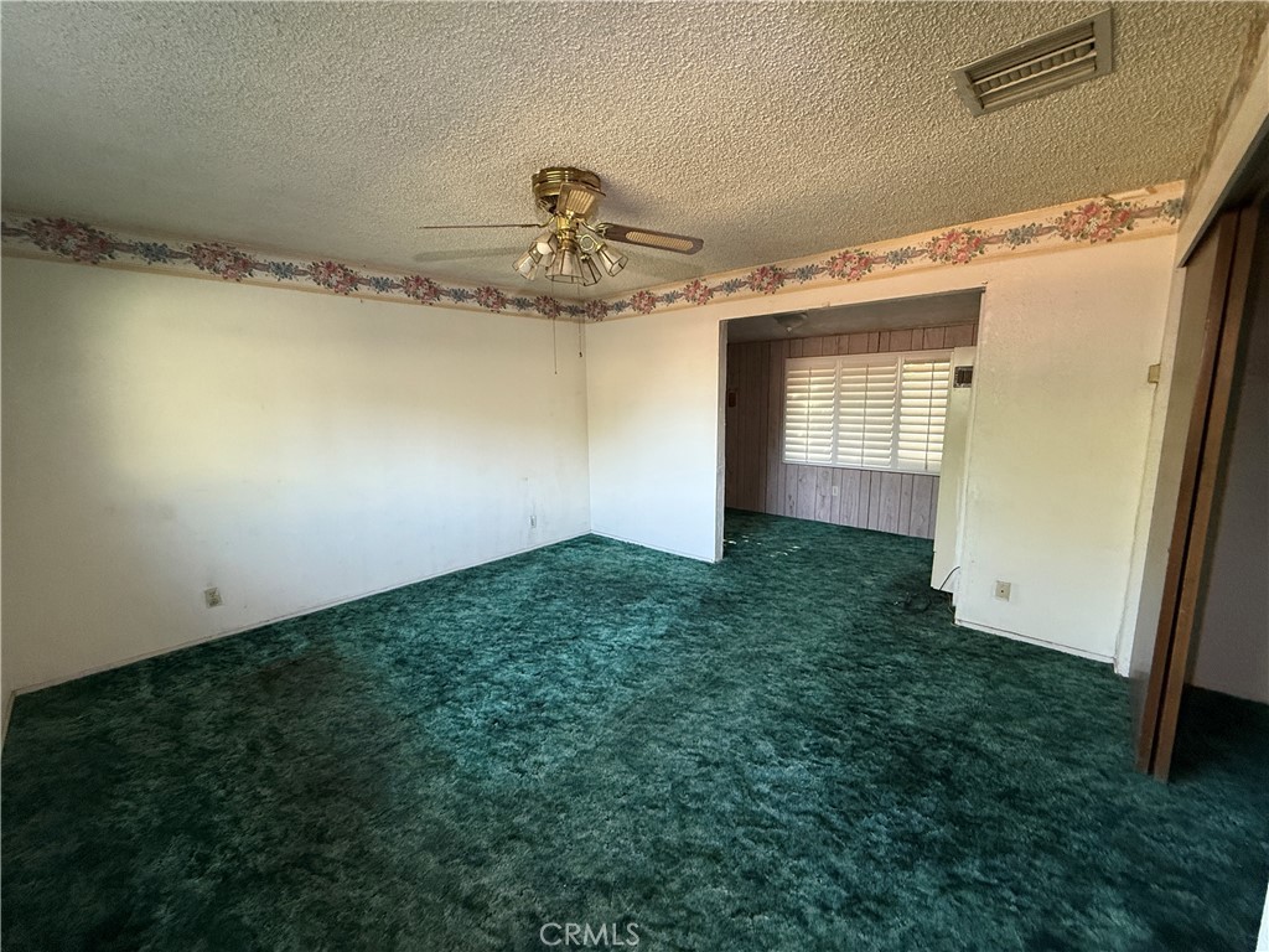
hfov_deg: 102.1
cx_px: 634
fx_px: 513
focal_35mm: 14
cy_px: 476
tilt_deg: -8.4
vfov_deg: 85.7
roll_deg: +0.9
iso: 320
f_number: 2.2
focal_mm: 2.22
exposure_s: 1/74
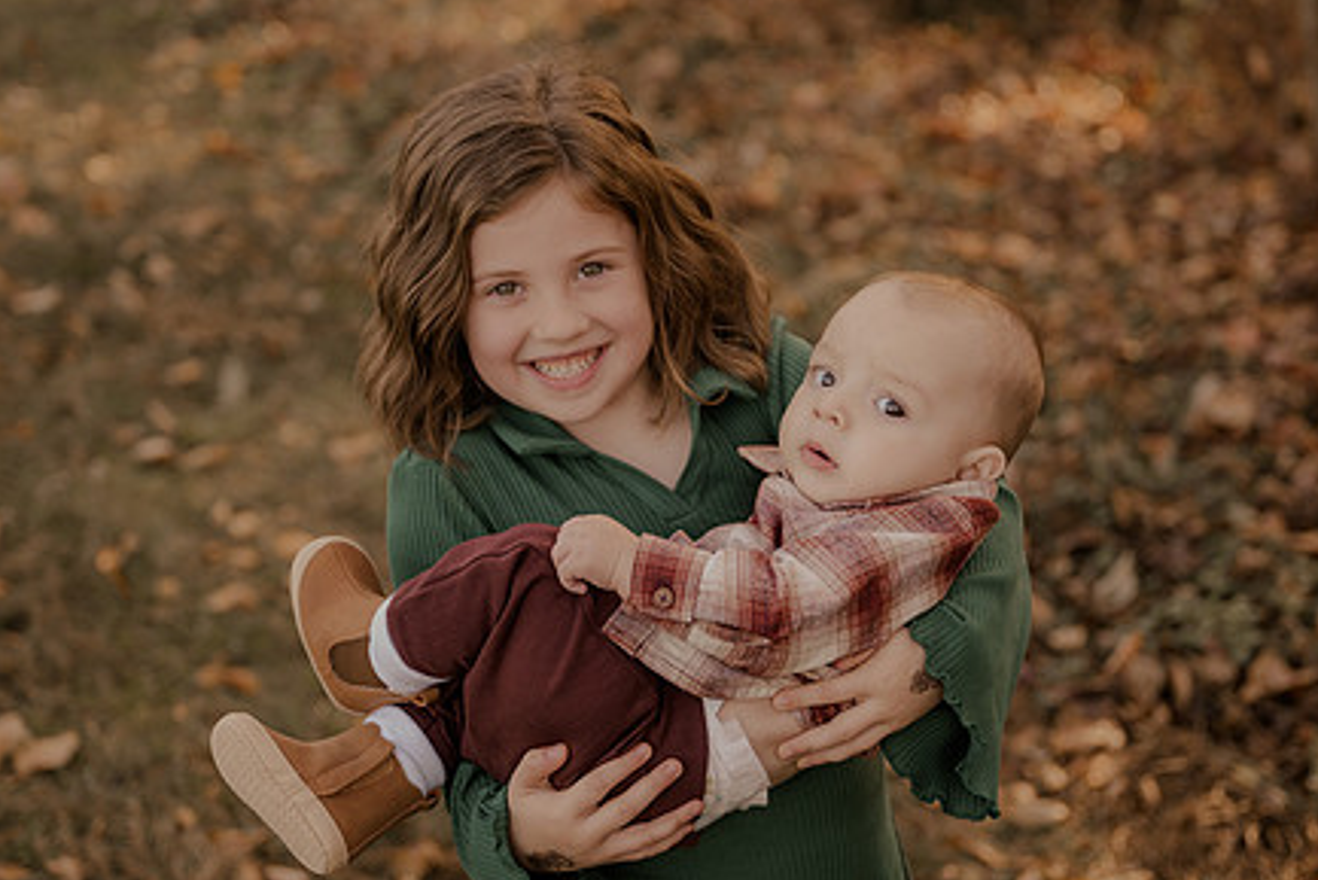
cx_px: 706
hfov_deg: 27.0
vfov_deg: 18.2
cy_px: 531
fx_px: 2747
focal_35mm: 75
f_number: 2.8
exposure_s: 1/250
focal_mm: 56
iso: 200
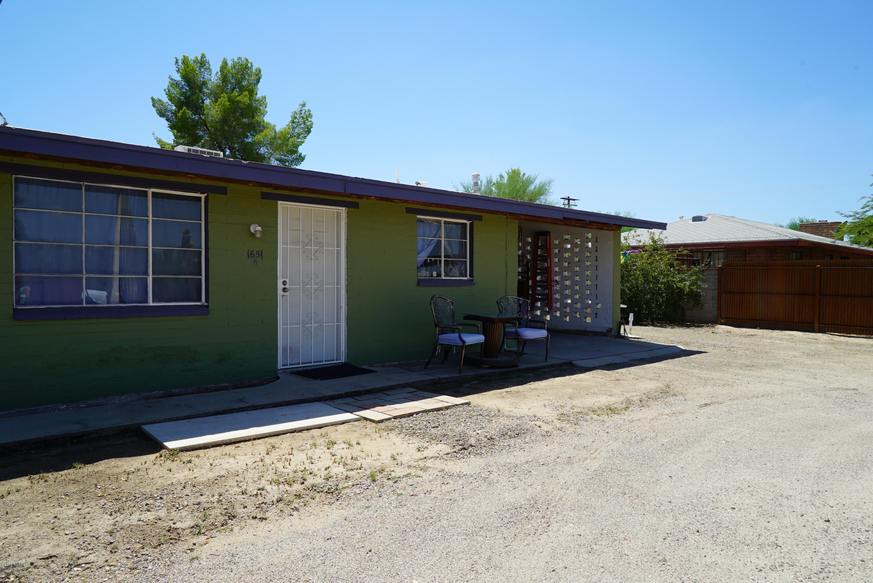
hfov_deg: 73.7
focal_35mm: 24
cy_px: 292
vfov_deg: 53.2
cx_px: 436
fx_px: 582
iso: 100
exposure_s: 1/80
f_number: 14
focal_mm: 24
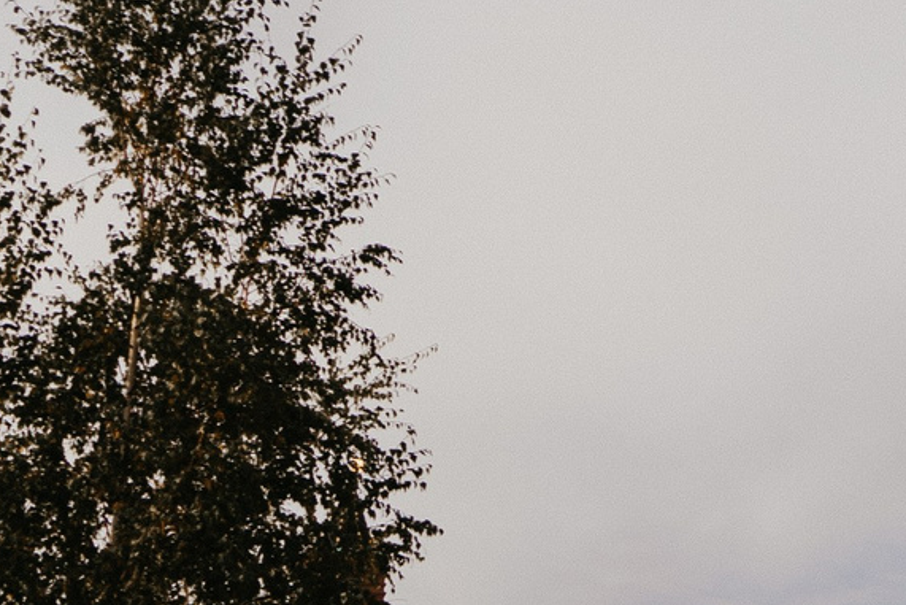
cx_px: 1768
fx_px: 3952
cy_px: 669
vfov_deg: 8.7
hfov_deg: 11.8
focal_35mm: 157
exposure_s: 1/500
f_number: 4
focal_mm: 35
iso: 100
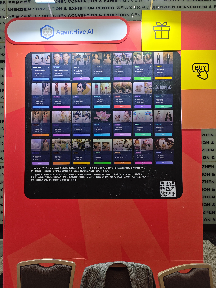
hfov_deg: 56.8
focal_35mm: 24
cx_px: 108
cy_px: 144
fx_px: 200
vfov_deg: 71.6
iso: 200
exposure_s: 1/100
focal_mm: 5.84
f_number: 1.6
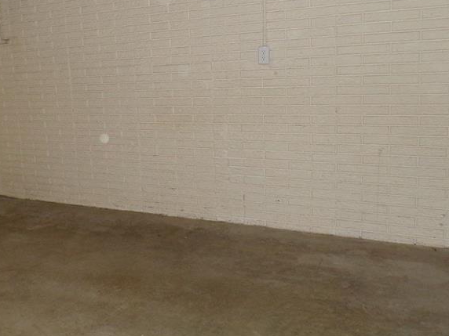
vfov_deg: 33.5
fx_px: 558
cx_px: 115
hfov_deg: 42.6
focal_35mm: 43
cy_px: 139
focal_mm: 4.3
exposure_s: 1/60
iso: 640
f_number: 3
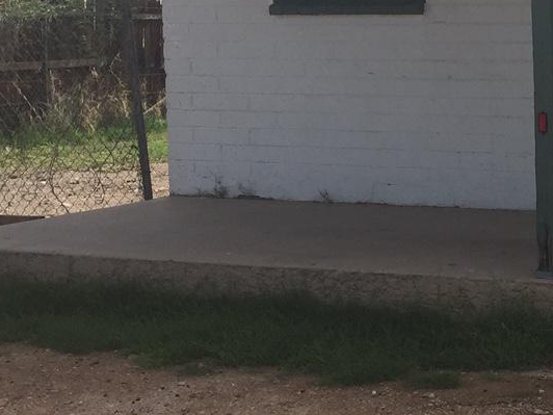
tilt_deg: -5.2
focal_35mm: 89
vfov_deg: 16.6
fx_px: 1422
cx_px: 670
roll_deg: -0.6
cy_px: 194
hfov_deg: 20.5
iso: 32
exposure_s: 1/1464
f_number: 2.2
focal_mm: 4.15
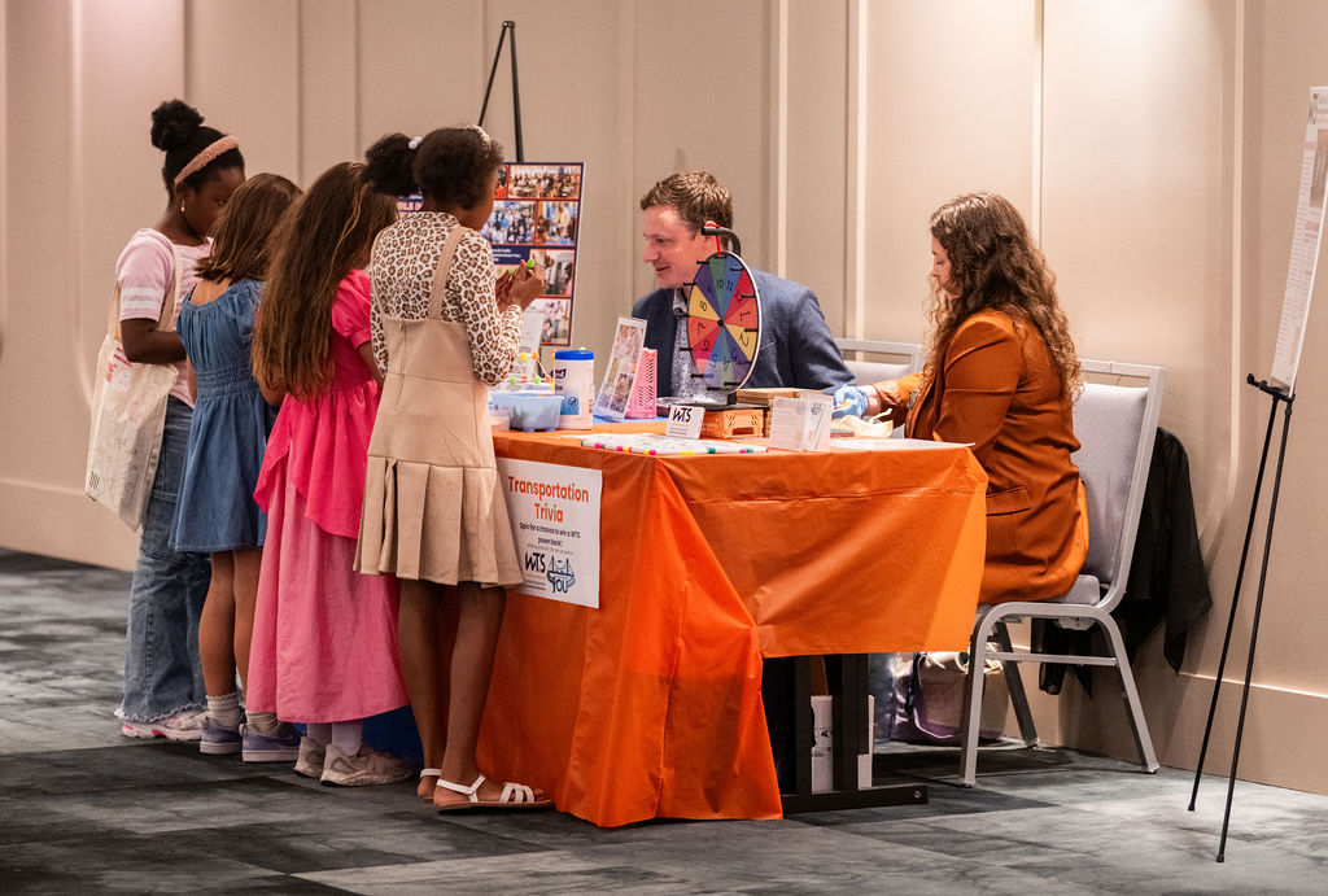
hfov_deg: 14.5
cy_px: 385
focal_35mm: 141
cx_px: 543
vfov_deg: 9.8
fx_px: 5234
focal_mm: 120
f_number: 2.8
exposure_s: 1/125
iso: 2000
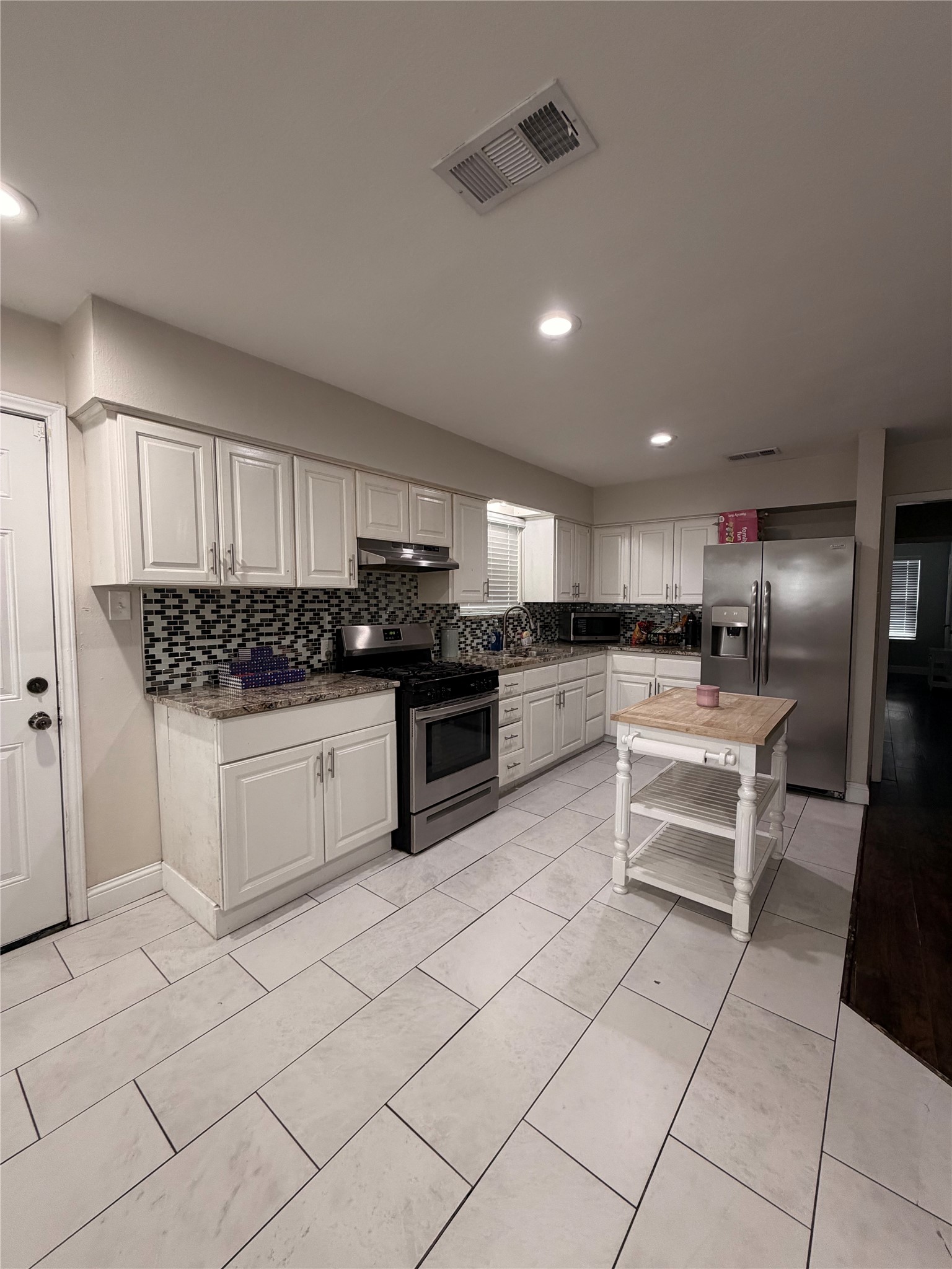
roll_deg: +0.1
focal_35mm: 14
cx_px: 476
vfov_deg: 102.1
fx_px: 513
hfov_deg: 85.7
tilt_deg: -4.3
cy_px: 634
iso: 200
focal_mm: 2.22
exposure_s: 1/60
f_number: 2.2
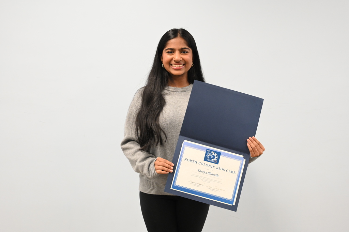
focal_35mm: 40
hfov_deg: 48.5
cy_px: 116
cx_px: 174
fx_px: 387
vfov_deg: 33.3
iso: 3200
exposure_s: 1/60
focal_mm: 40
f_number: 4
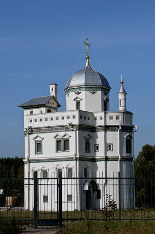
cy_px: 117
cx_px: 78
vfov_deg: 24.2
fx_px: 545
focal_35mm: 84
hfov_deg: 16.2
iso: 200
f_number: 9
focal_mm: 56
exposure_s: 1/1000
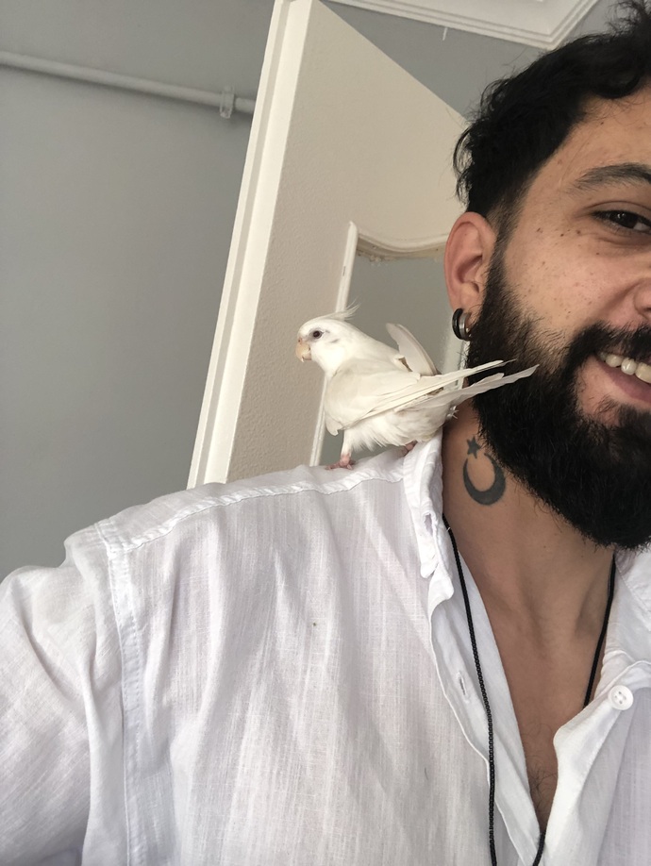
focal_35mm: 32
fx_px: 801
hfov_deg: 44.2
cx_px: 326
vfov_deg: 56.8
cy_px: 433
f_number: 2.2
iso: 160
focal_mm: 2.87
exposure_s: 1/60
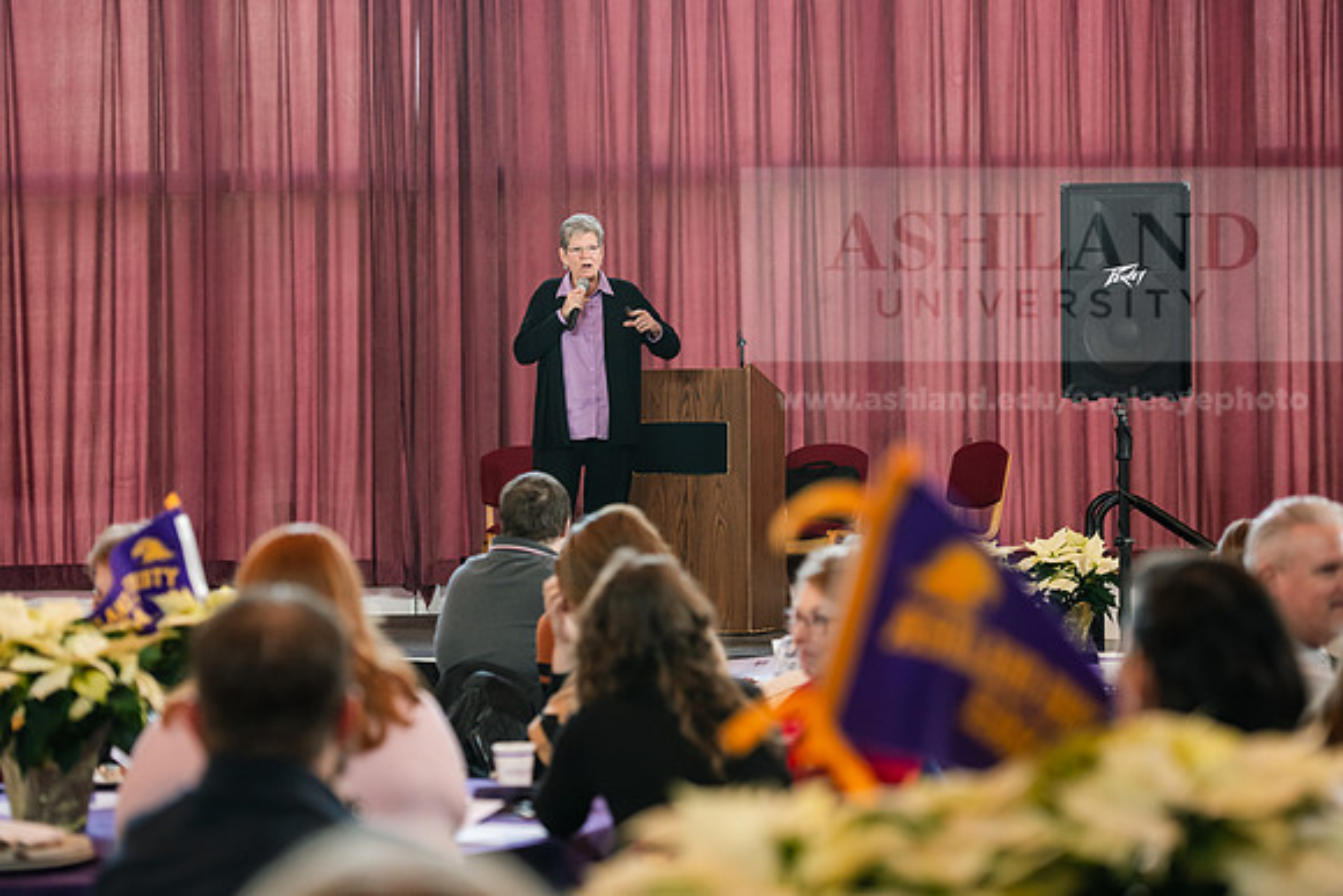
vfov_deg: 14.0
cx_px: 672
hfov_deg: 20.8
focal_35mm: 98
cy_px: 448
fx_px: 3657
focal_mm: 98
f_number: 3.5
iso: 1600
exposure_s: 1/200
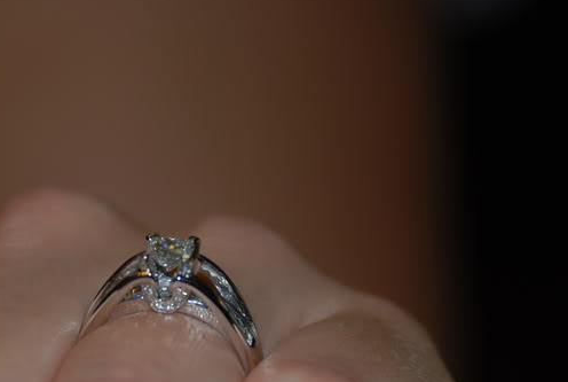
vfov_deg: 4.2
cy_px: 300
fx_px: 5167
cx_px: 189
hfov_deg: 6.3
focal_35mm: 327
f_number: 5.6
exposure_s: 1/60
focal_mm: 135
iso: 200
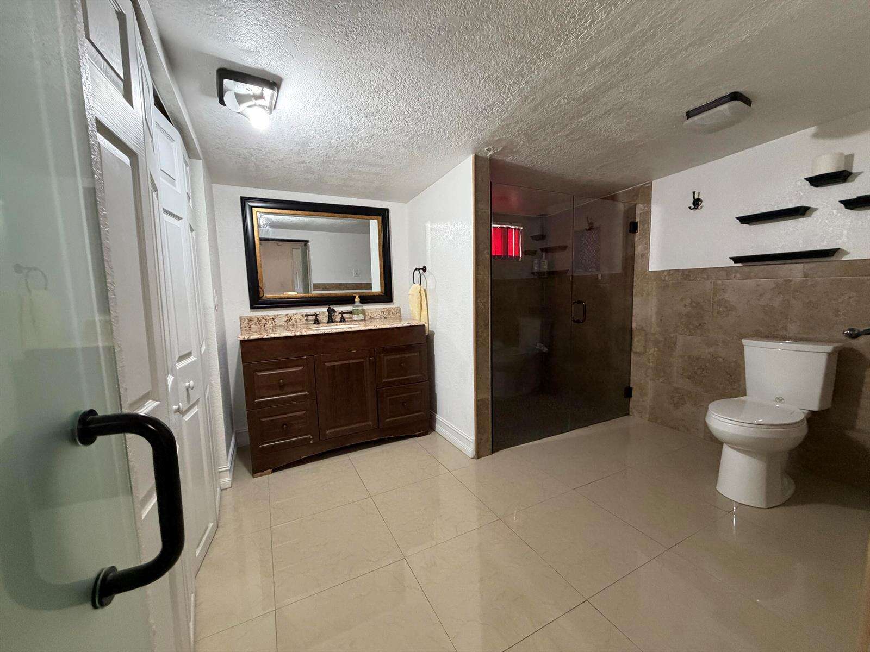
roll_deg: +2.4
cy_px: 326
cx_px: 435
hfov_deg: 102.1
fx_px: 352
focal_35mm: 14
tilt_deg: -5.4
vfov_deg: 85.7
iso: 500
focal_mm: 2.22
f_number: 2.2
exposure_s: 1/60
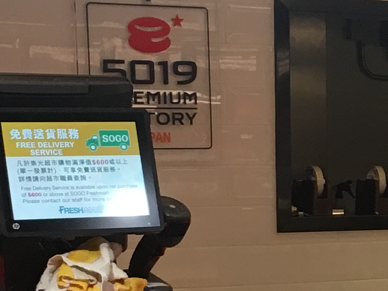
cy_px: 292
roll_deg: -1.0
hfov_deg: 12.5
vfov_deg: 9.8
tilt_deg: -5.7
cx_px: 596
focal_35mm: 150
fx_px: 1681
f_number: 2.2
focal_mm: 4.15
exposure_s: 1/33
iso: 50
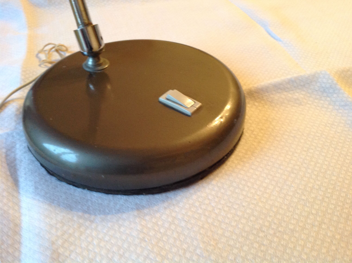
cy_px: 132
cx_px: 176
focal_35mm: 35
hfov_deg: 52.7
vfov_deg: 40.6
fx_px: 355
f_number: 2.4
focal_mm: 4.28
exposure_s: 1/15
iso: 200
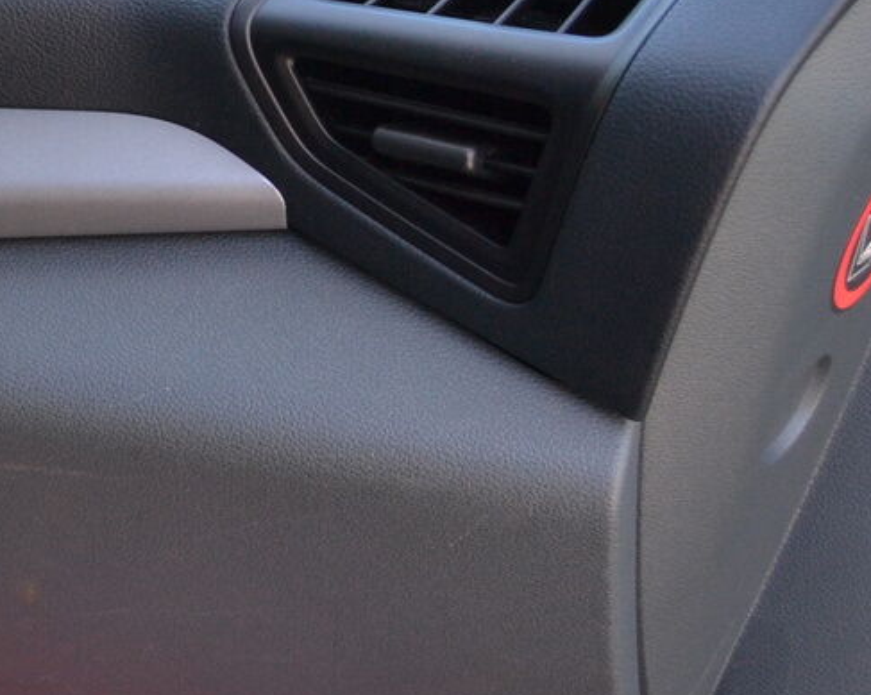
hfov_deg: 15.5
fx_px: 2576
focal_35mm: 100
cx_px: -842
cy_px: 134
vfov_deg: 15.3
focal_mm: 18
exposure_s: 1/125
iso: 360
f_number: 5.6
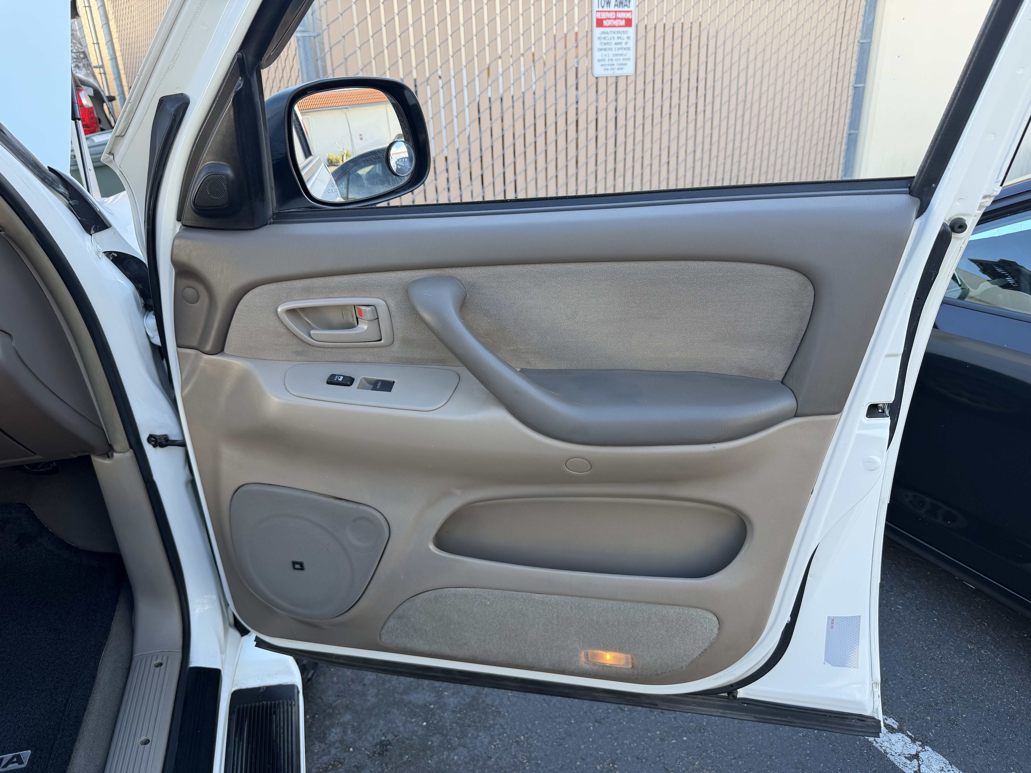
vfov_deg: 56.8
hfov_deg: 71.6
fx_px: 715
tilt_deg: -23.8
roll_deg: +0.9
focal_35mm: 24
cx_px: 516
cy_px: 386
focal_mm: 6.76
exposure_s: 1/250
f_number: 1.78
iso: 64
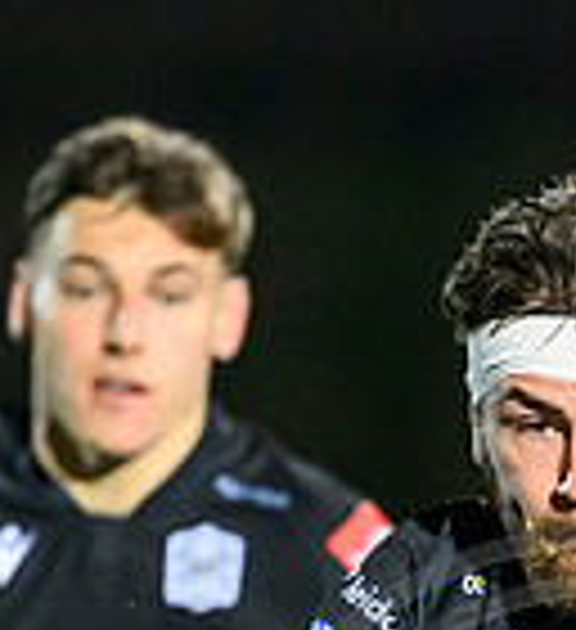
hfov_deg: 0.8
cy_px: 782
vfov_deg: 0.9
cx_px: 1015
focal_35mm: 2117
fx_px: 41764
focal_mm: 400
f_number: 2.8
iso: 8000
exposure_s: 1/1000
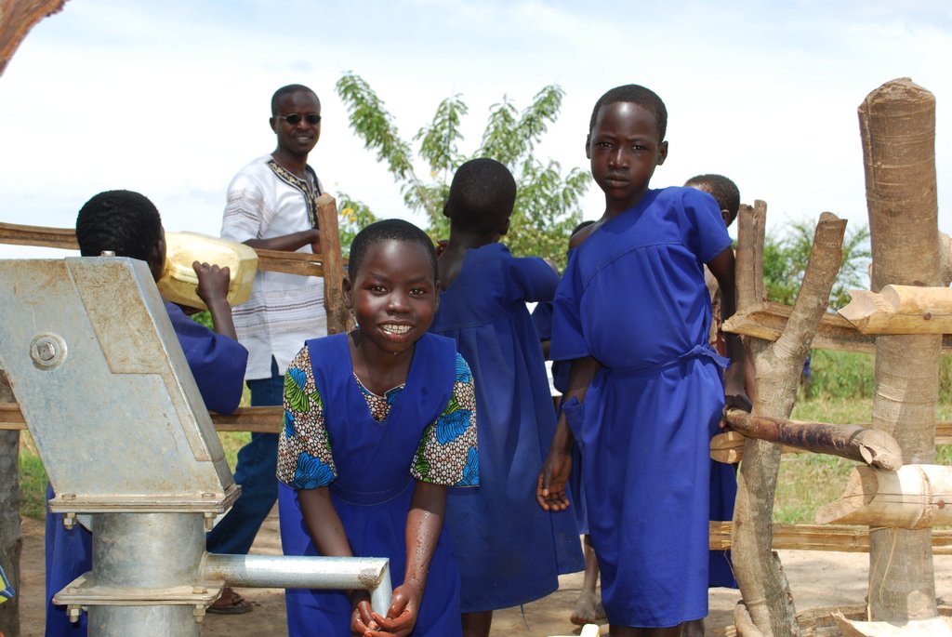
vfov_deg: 30.9
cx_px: 476
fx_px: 1151
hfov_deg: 44.9
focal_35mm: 44
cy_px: 318
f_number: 6.3
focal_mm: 29
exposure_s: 1/200
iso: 100
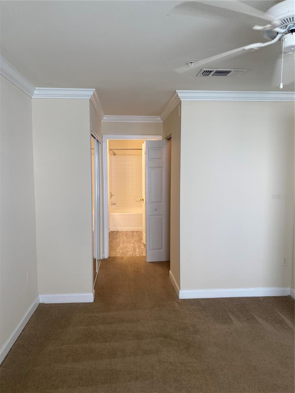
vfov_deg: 67.3
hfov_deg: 53.1
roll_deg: +0.8
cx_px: 148
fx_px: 295
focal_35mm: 26
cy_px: 196
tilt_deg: -4.0
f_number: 1.8
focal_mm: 4.25
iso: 80
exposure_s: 1/120
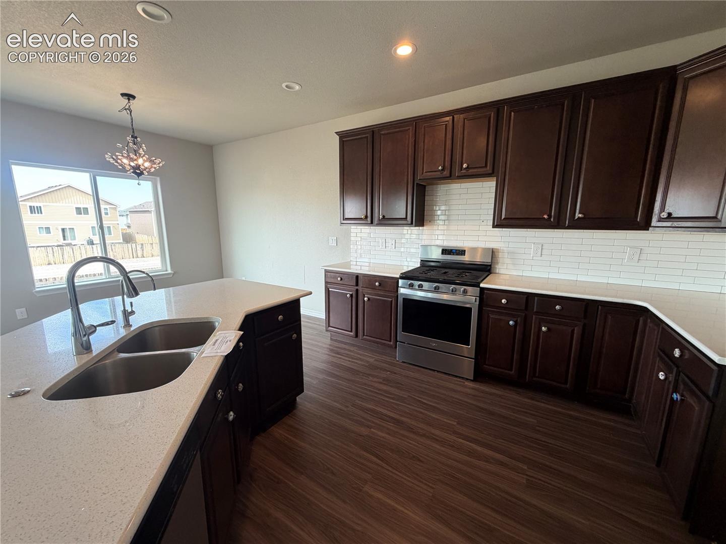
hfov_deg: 102.1
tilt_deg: -8.3
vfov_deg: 85.7
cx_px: 363
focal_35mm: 14
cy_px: 272
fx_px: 294
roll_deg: -0.6
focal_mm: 2.22
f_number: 2.2
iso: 200
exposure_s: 1/120
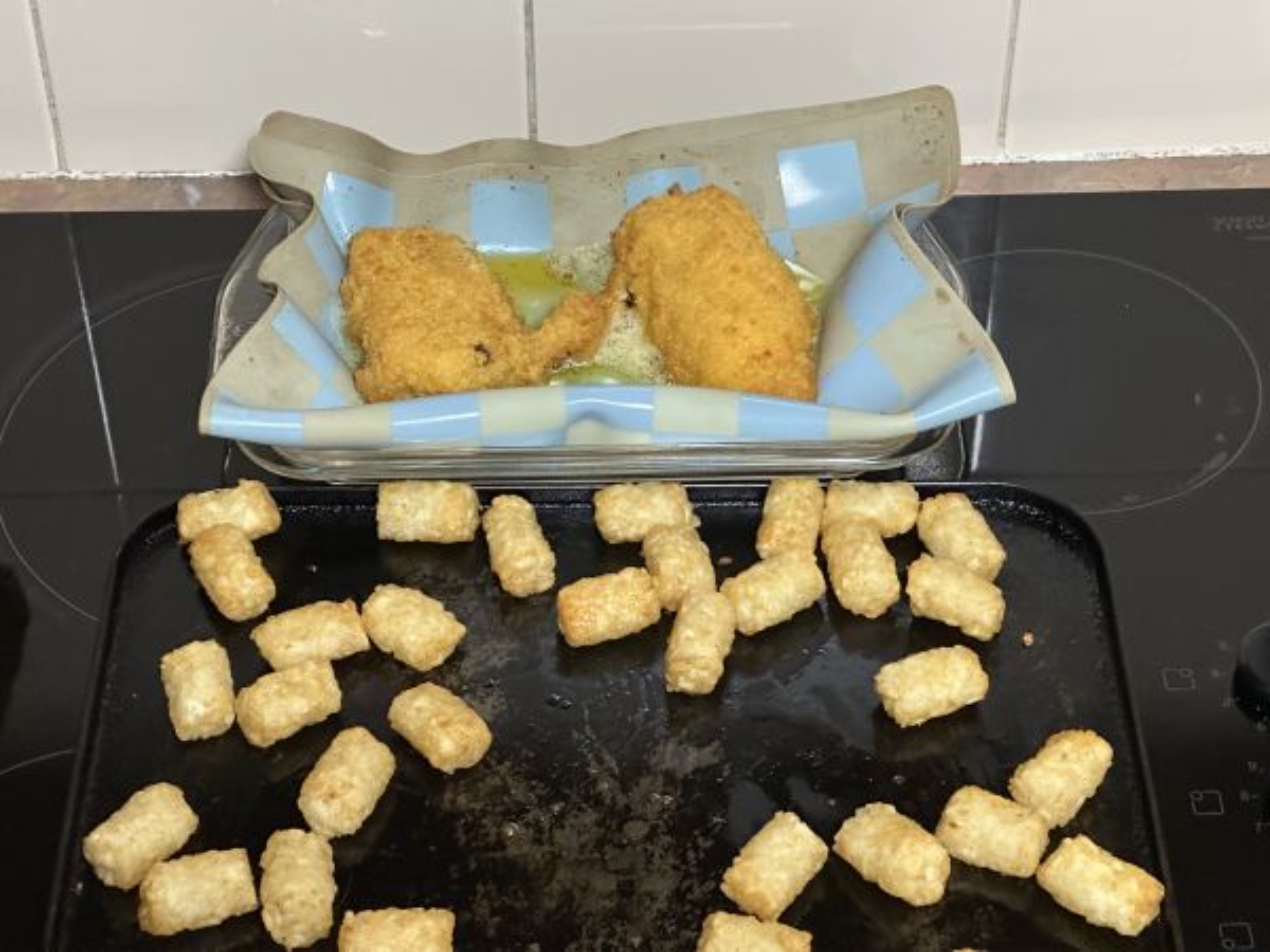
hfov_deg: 25.3
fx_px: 2825
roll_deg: +0.0
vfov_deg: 19.1
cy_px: 476
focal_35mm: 77
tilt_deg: -43.7
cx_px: 635
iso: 800
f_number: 2.8
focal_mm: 9
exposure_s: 1/34
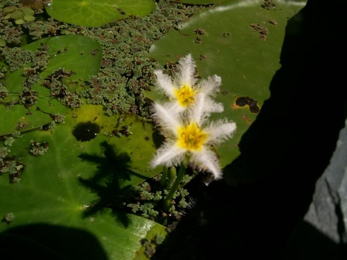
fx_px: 361
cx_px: 174
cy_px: 130
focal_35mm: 36
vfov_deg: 39.7
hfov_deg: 51.4
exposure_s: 1/1401
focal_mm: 6
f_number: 4.8
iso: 80
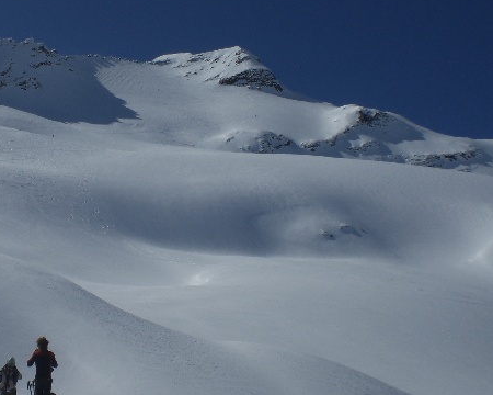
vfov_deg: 23.1
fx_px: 963
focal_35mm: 66
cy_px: 199
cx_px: 82
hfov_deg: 28.0
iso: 50
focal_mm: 6.3
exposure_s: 1/1600
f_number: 4.4
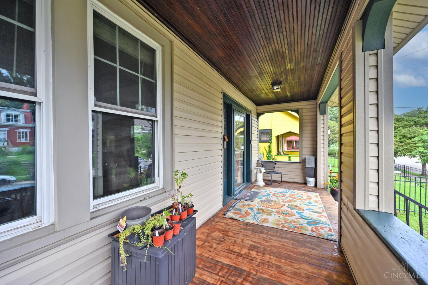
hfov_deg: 104.3
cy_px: 142
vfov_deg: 81.2
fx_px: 166
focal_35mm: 14
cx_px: 214
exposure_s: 1/250
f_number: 4.5
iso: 200
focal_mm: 14
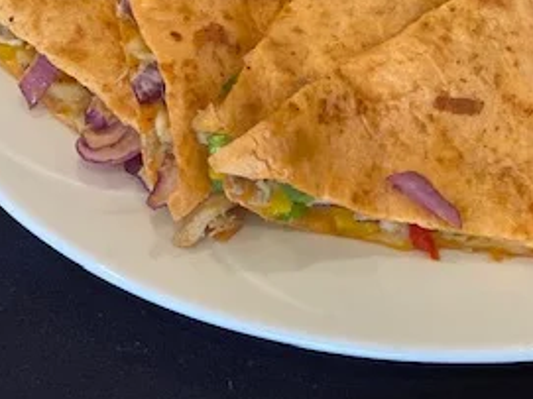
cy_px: 28
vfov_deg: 11.9
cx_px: 456
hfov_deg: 15.9
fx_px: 1893
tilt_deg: -63.0
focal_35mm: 123
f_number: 2
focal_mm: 6
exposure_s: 1/120
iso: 200
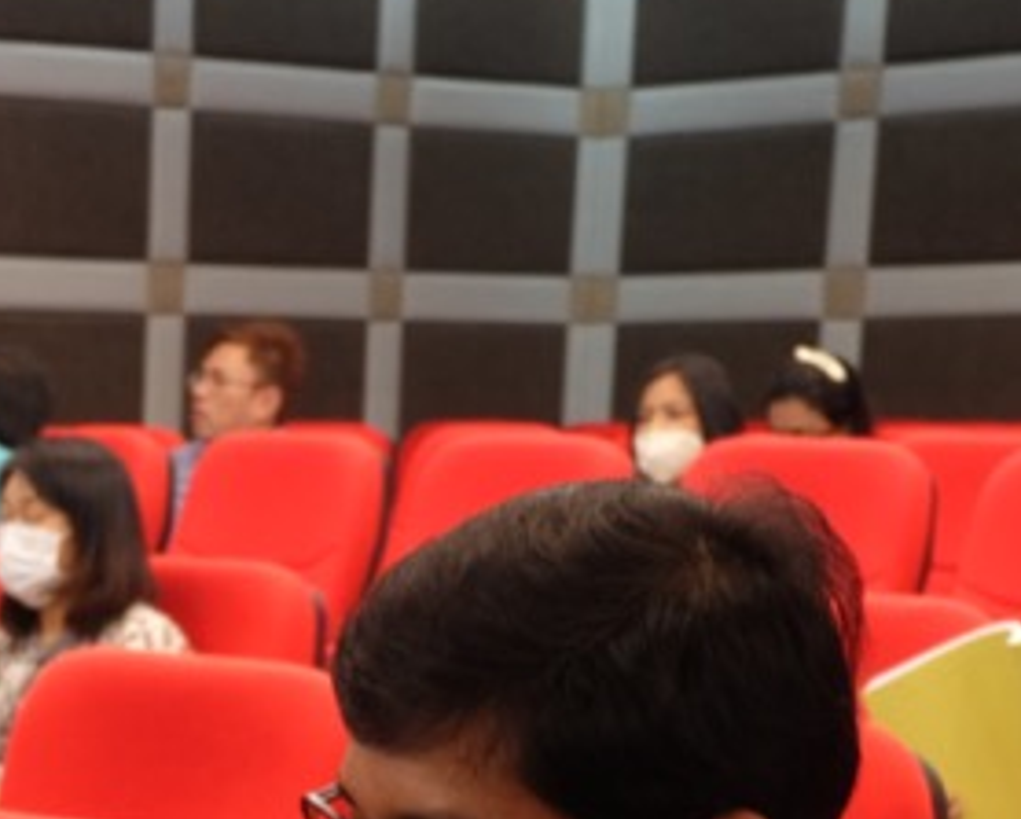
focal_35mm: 104
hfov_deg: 17.4
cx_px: -279
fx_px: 3146
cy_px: 1203
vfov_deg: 14.0
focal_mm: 20.1
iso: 400
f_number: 3.8
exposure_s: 1/17
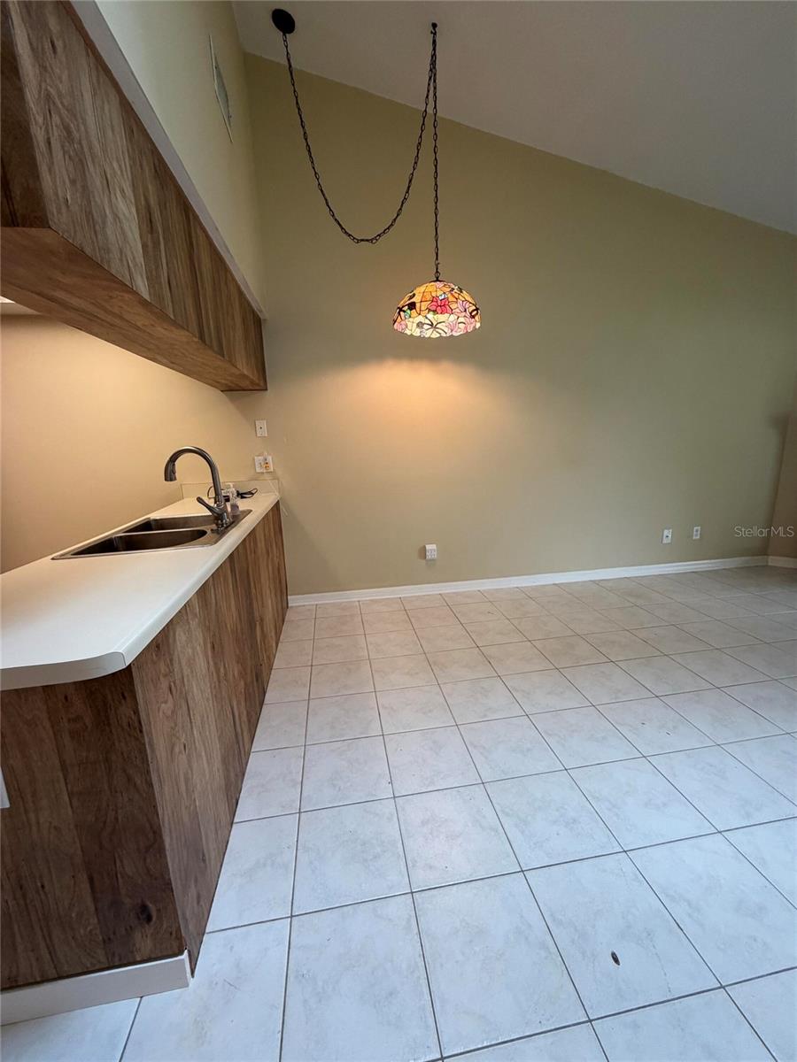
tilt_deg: -12.1
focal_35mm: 14
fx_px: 430
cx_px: 398
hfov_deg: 85.7
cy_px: 531
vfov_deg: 102.1
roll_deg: +1.5
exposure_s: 1/120
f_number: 2.2
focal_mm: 2.22
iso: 320
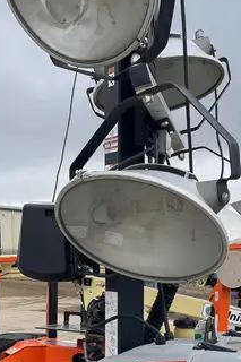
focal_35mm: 62
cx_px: 226
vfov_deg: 29.7
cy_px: 381
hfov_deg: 21.3
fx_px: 623
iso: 32
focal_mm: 4.2
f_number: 1.6
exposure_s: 1/1233
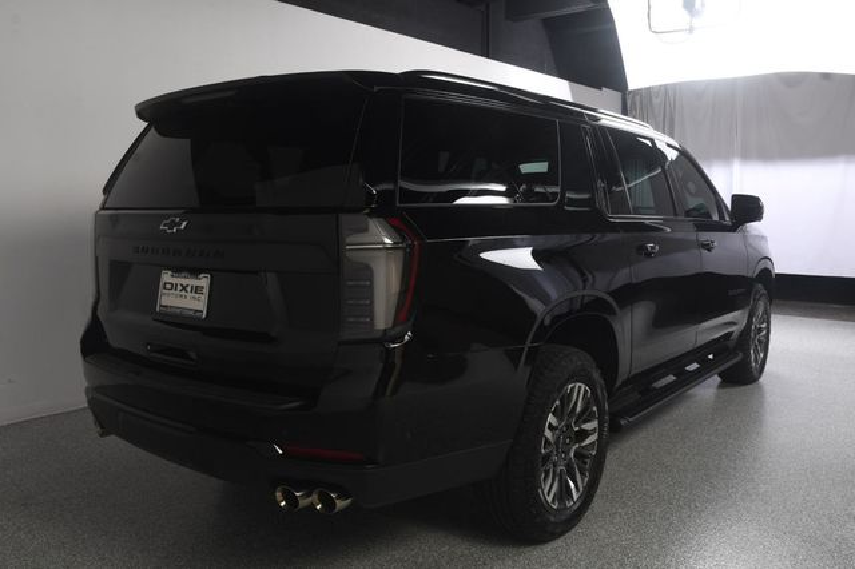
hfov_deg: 62.0
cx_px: 428
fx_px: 712
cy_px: 284
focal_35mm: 30
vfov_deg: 43.6
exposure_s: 1/160
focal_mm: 20
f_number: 9
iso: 100
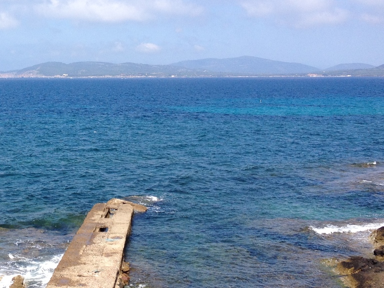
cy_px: 92
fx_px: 810
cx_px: 48
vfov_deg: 20.1
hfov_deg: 25.9
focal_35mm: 73
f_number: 2.4
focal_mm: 4.28
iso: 50
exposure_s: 1/1453
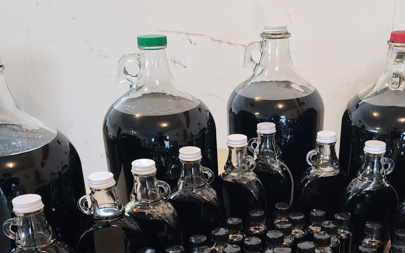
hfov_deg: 40.5
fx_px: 541
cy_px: 244
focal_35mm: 49
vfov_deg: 25.2
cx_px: 273
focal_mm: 6.4
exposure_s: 1/120
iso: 800
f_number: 1.8
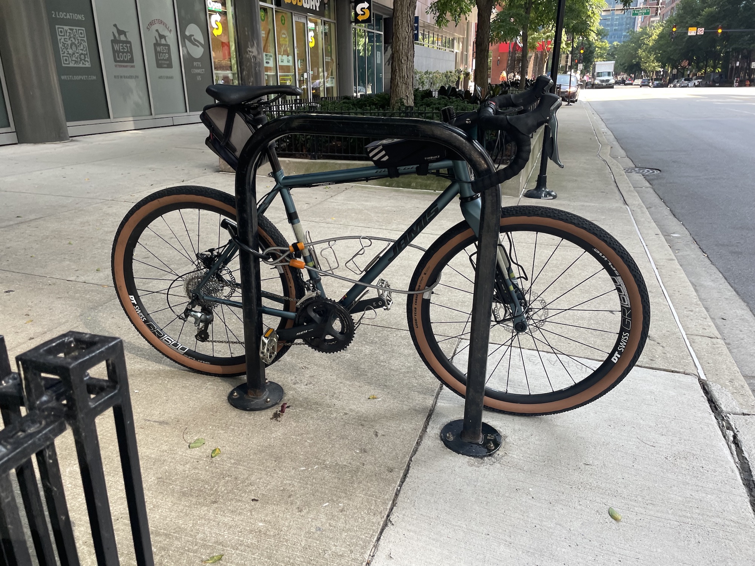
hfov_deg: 67.3
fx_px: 567
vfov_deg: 53.1
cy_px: 283
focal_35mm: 26
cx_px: 378
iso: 50
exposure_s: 1/121
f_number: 1.6
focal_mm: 4.2
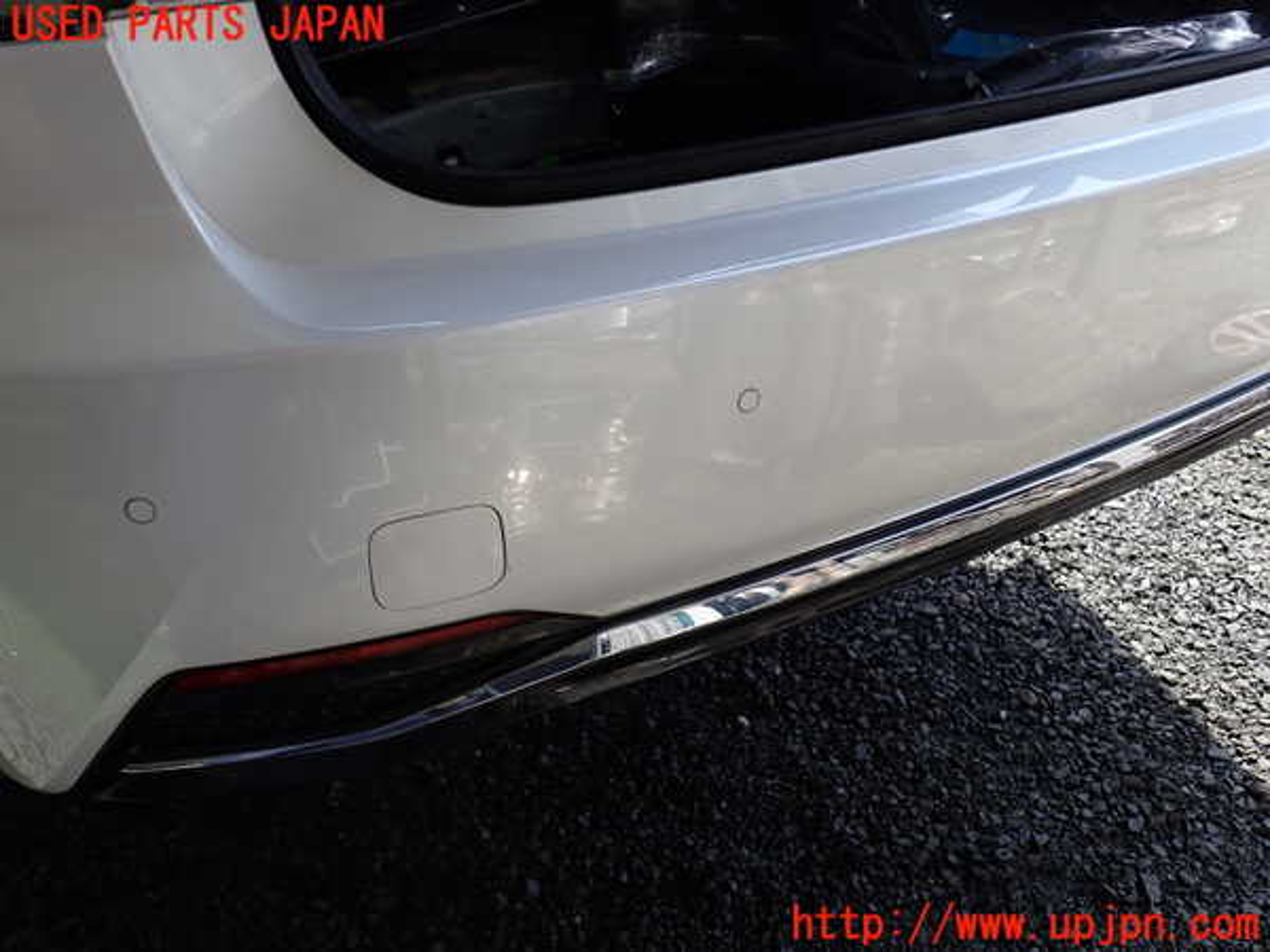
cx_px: 635
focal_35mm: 30
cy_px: 476
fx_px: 1101
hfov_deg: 60.0
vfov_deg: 46.8
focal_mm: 5.4
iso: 100
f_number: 3.2
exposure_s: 1/320
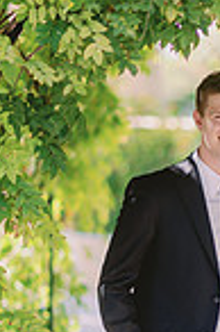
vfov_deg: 7.8
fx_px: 2407
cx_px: 280
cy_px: 309
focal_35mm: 262
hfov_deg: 5.2
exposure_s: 1/1250
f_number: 1.6
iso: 160
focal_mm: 85
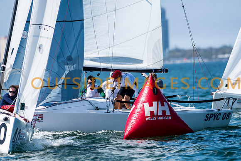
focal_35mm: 450
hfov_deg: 4.6
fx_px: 3013
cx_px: 120
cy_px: 80
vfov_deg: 3.1
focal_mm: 300
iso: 200
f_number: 5
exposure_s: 1/2500
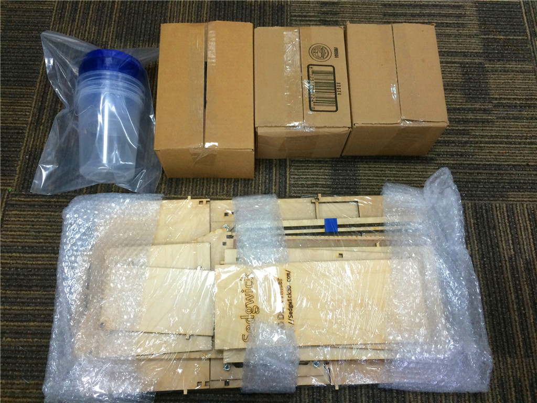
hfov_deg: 61.7
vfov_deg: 48.2
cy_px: 202
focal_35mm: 29
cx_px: 268
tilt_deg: -69.8
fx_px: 450
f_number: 2.2
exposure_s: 1/33
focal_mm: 4.15
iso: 125
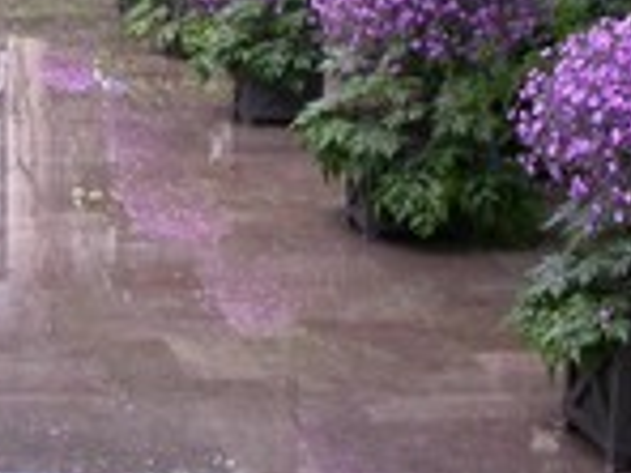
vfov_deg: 13.0
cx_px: -79
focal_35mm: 114
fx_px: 2078
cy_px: 128
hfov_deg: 16.7
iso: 100
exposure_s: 1/69.2
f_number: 3.7
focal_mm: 7.85
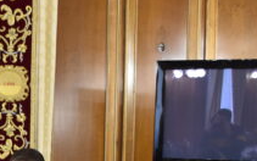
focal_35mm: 87
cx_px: -18
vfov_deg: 14.4
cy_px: 210
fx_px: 610
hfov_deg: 22.6
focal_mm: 20
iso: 1000
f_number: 3.5
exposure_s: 1/60
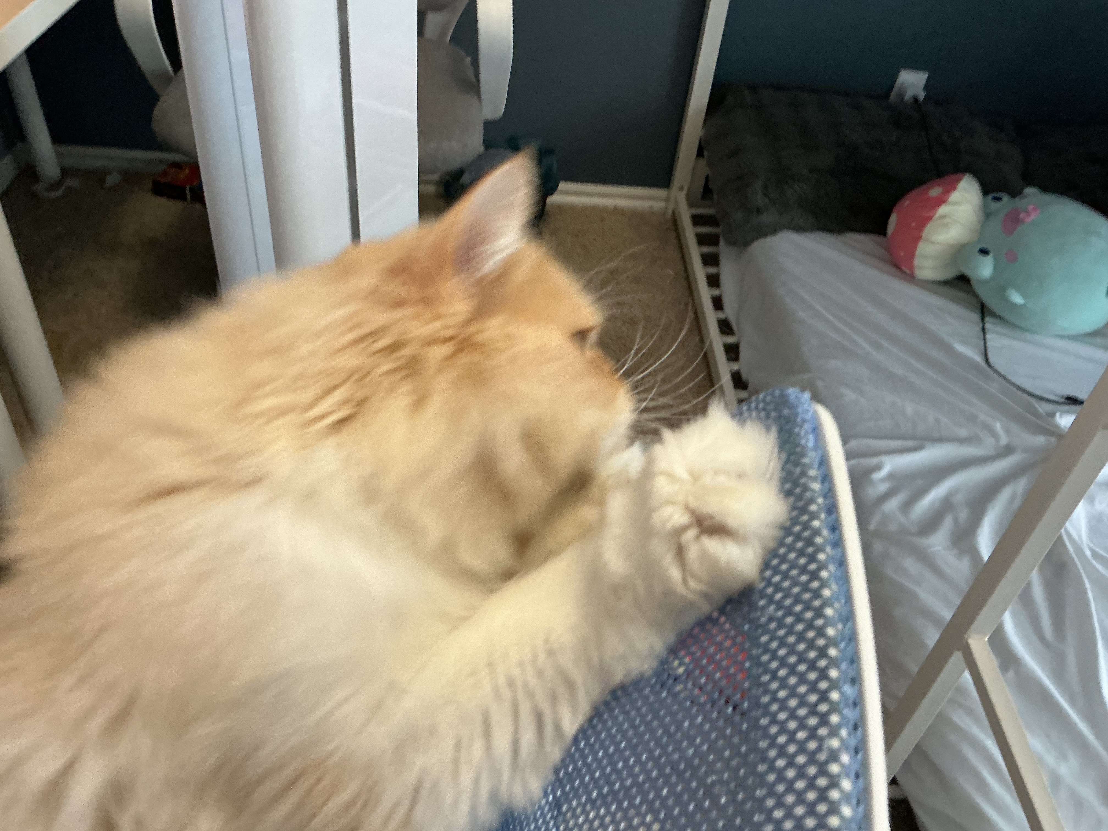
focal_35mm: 29
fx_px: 928
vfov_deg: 48.2
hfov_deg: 61.7
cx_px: 554
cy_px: 416
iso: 250
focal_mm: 3
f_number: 1.8
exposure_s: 1/30
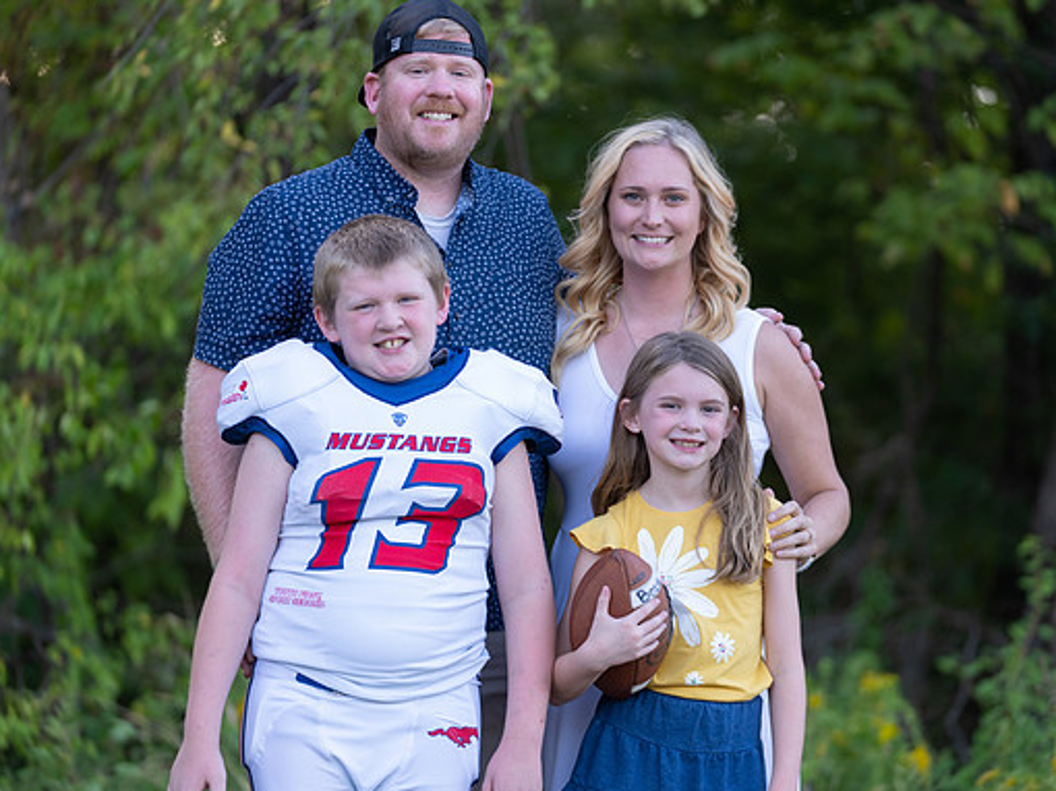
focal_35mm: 140
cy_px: 394
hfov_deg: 14.1
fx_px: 4269
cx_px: 555
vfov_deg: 10.6
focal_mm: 128
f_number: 2.8
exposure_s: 1/320
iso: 320
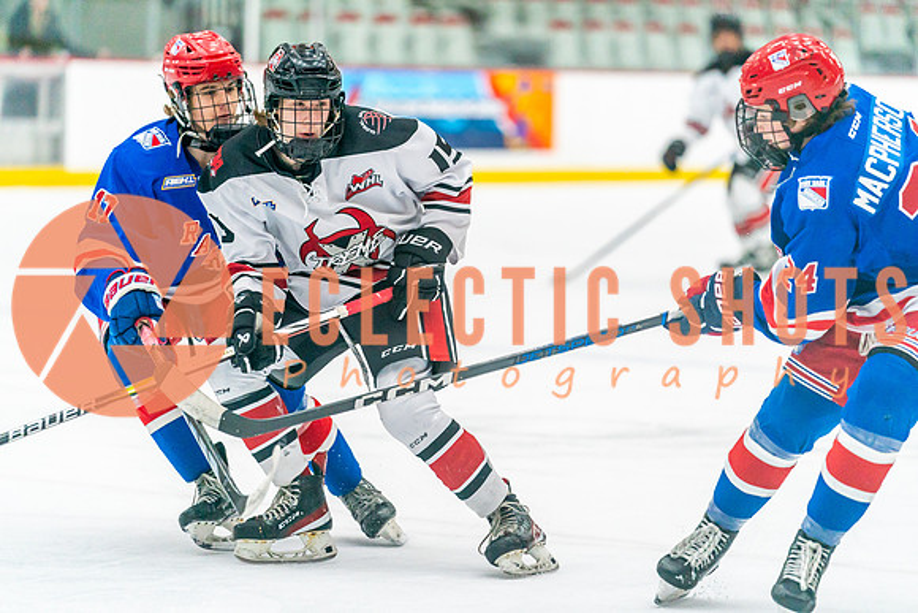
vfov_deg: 7.1
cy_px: 306
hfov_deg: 10.6
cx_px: 459
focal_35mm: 194
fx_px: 4948
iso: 3200
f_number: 2.8
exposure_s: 1/1000
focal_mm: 194
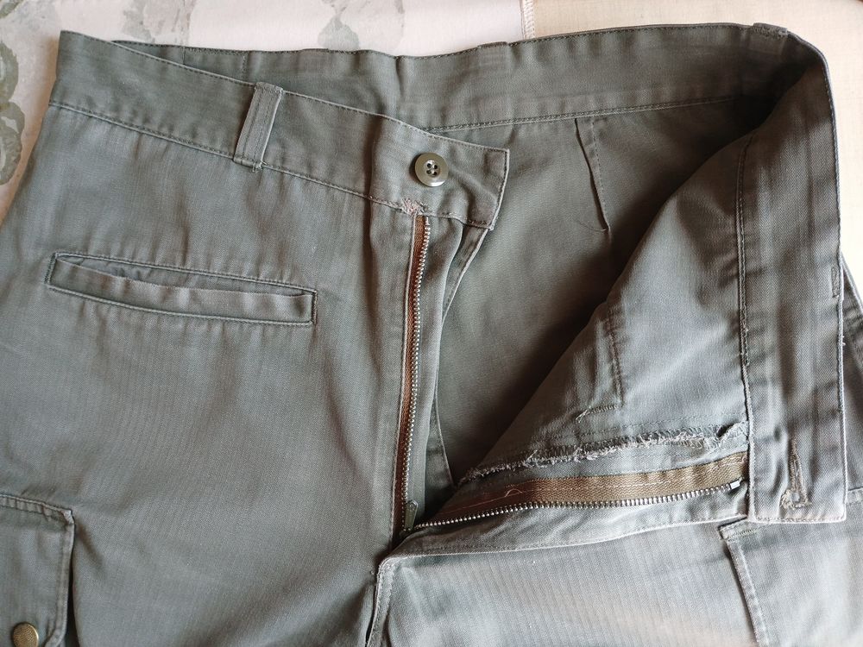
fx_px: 648
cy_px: 324
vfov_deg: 53.1
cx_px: 432
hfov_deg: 67.3
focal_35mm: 26
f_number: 1.8
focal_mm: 3.98
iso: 64
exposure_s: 1/50
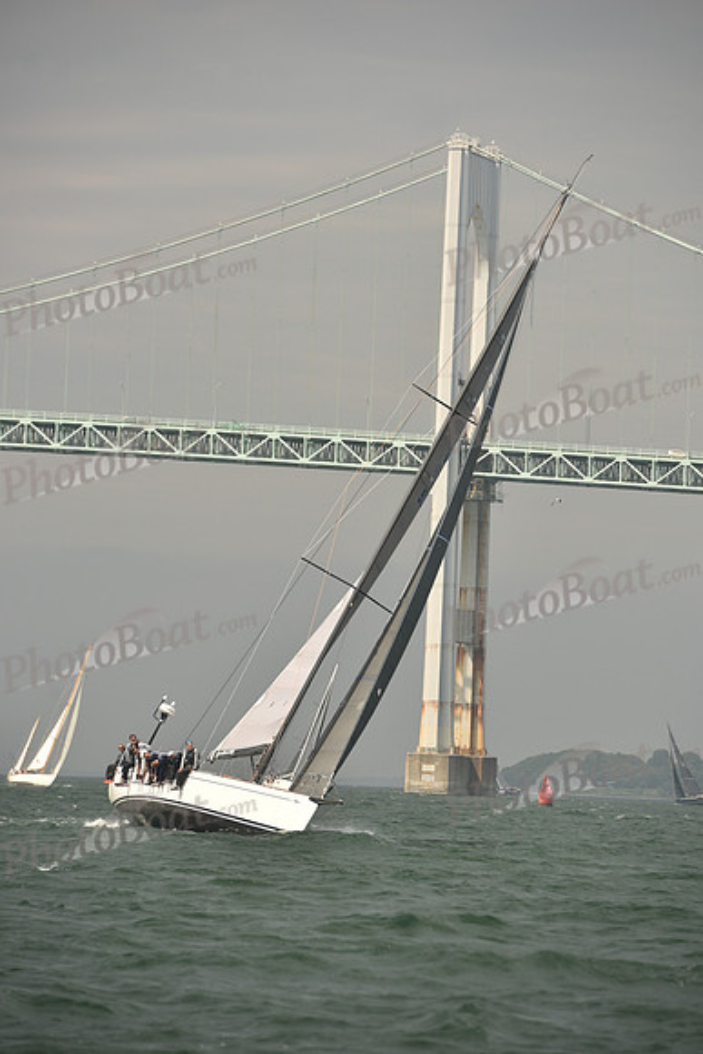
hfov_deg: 6.9
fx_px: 5854
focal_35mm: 200
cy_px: 527
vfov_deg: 10.3
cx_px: 352
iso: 250
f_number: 5.6
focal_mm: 200
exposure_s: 1/640
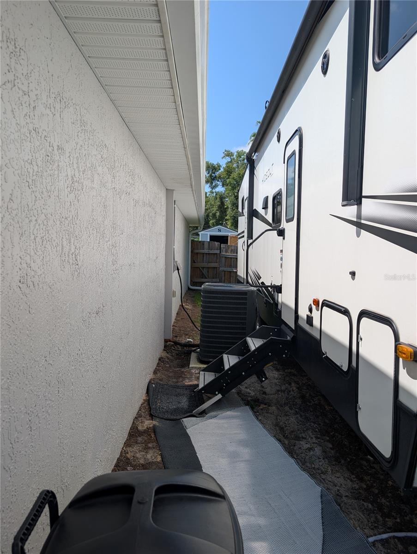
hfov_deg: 56.9
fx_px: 385
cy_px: 277
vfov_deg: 71.5
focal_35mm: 24
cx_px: 208
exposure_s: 1/999
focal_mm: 6.9
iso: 24
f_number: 1.68
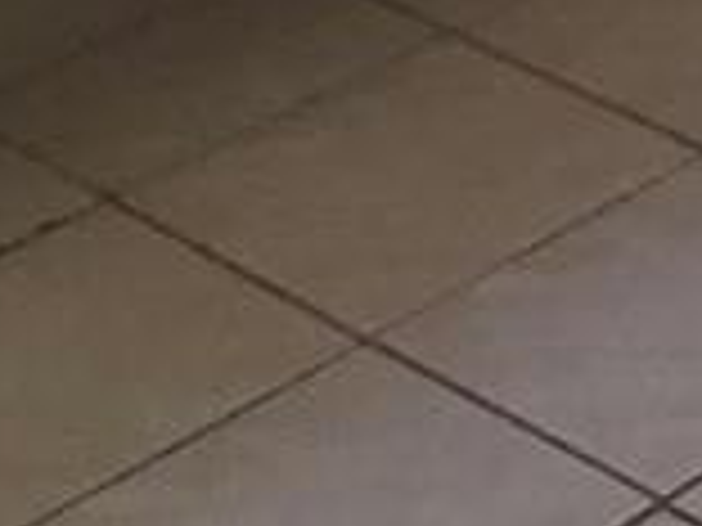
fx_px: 3731
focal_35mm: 184
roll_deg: +1.5
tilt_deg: -4.1
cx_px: 1323
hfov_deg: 10.1
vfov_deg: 6.5
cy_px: -1596
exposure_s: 1/15
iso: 64
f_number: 1.8
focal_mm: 3.99
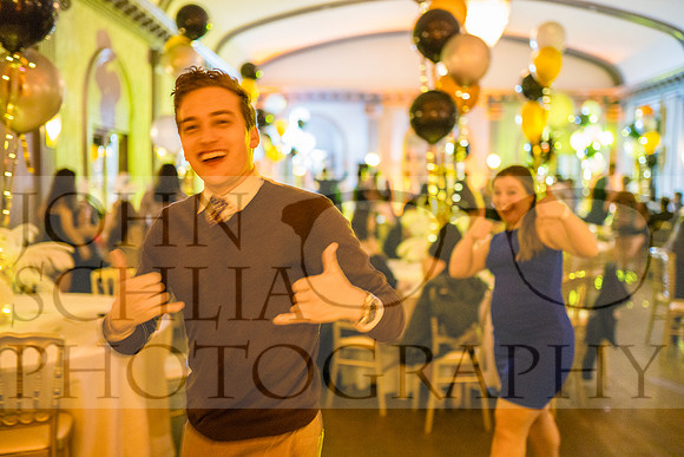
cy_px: 228
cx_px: 342
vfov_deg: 37.9
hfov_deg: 54.4
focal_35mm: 35
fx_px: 665
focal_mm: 35
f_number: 1.4
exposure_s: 1/50
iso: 5000
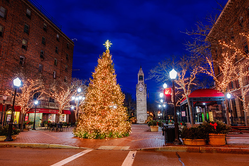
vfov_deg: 55.2
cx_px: 127
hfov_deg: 76.1
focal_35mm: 23
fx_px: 159
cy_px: 84
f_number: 8
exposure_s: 13
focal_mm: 14.5
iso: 160
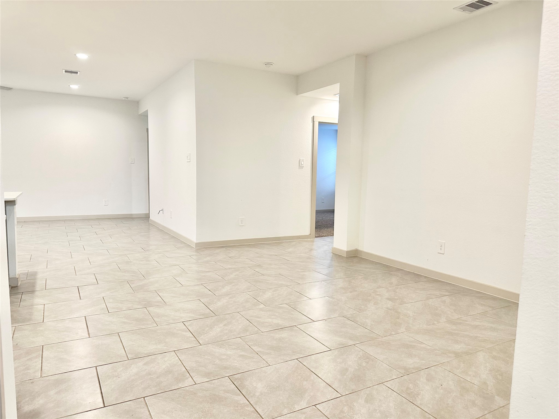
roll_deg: -1.5
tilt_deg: -5.6
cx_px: 280
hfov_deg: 71.6
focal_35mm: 24
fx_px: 388
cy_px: 210
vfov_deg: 56.8
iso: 200
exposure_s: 1/120
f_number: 1.78
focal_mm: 6.86
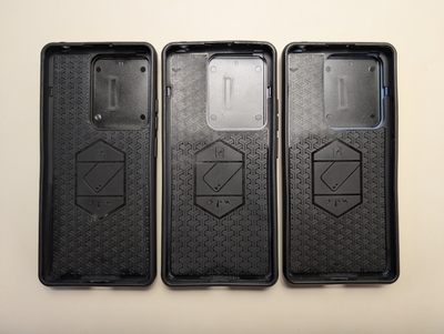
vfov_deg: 56.9
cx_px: 222
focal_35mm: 24
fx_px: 308
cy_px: 167
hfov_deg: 71.5
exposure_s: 1/28.2
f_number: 1.68
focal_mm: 6.9
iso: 39
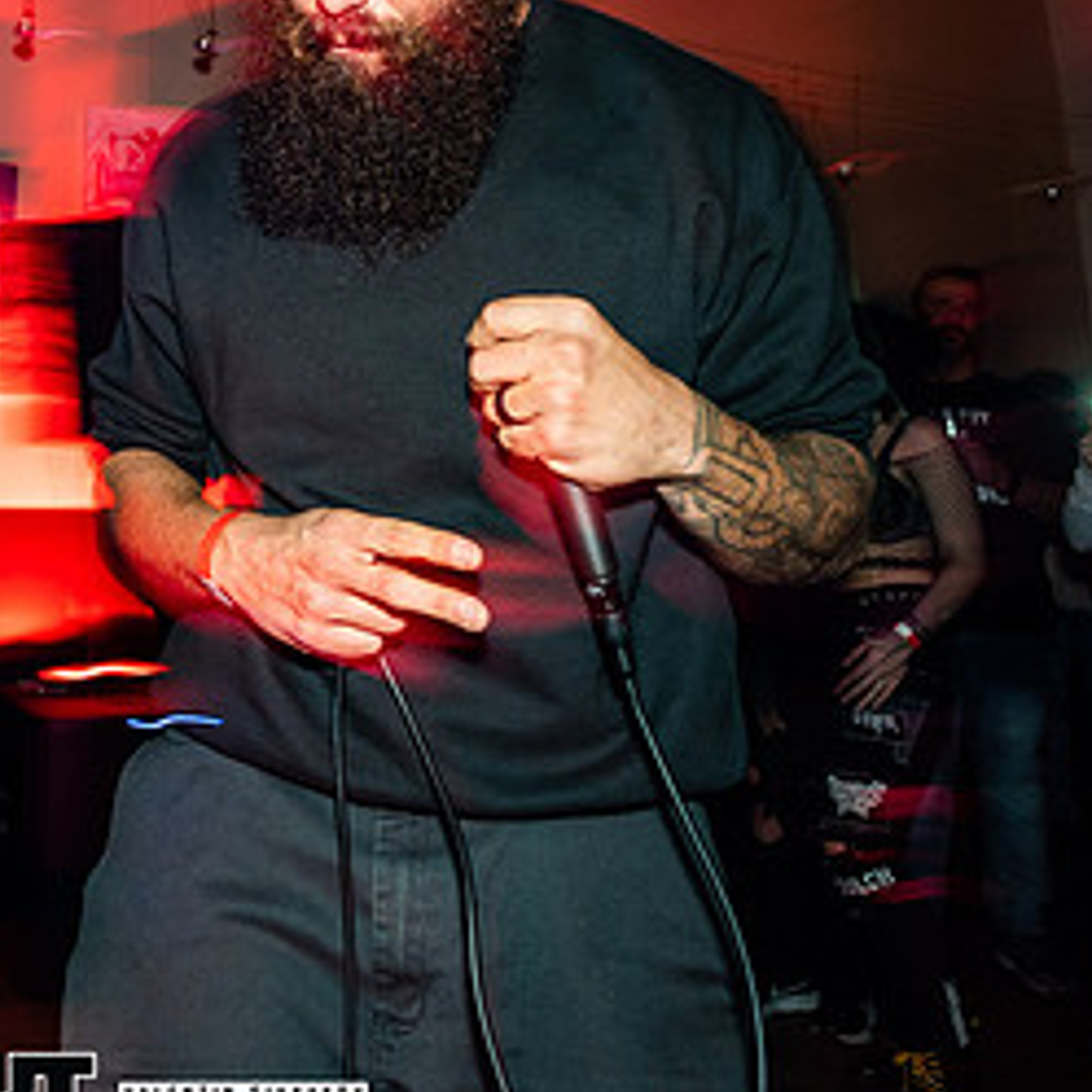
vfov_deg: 48.8
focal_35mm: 32
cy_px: 254
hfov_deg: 47.0
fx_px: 1142
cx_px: 150
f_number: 2.8
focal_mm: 14
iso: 160
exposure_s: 1/8
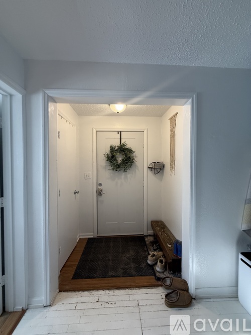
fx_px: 135
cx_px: 126
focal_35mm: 14
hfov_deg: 85.7
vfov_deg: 102.1
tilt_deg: -0.4
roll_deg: +1.2
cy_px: 168
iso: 200
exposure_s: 1/120
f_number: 2.2
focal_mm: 2.22
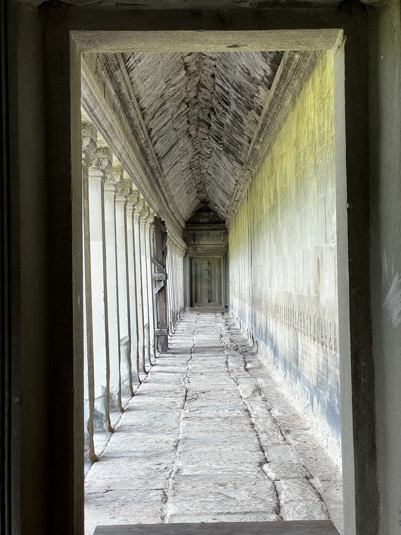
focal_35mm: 77
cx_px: 200
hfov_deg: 19.1
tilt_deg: +1.2
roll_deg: +0.3
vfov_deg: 25.3
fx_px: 1189
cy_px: 268
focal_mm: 9
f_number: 2.8
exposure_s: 1/99
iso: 64
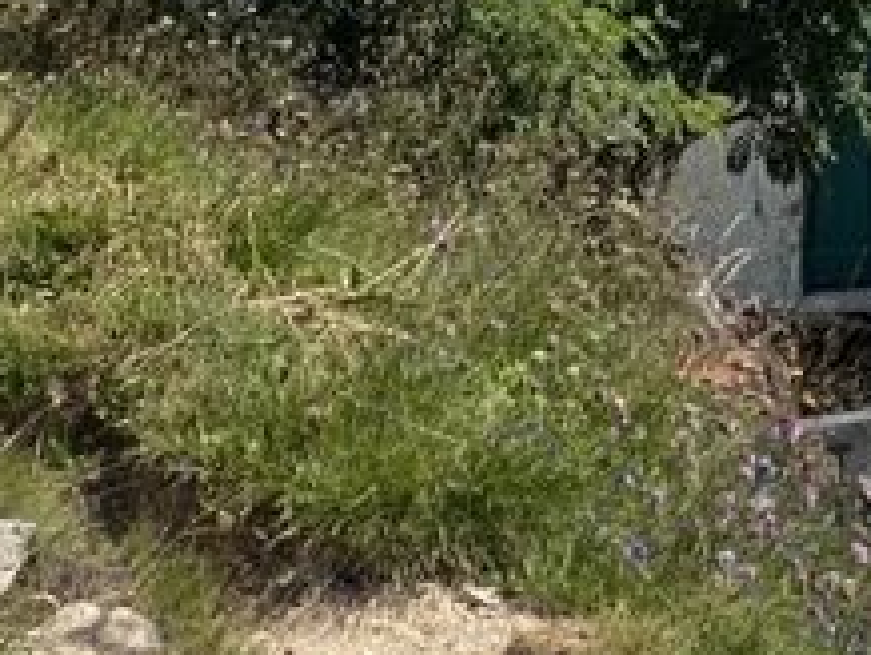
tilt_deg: +1.1
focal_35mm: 244
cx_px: 1314
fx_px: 6146
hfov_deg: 7.9
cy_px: -631
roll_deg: +1.2
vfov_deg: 6.0
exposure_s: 1/1546
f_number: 2
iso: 20
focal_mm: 6
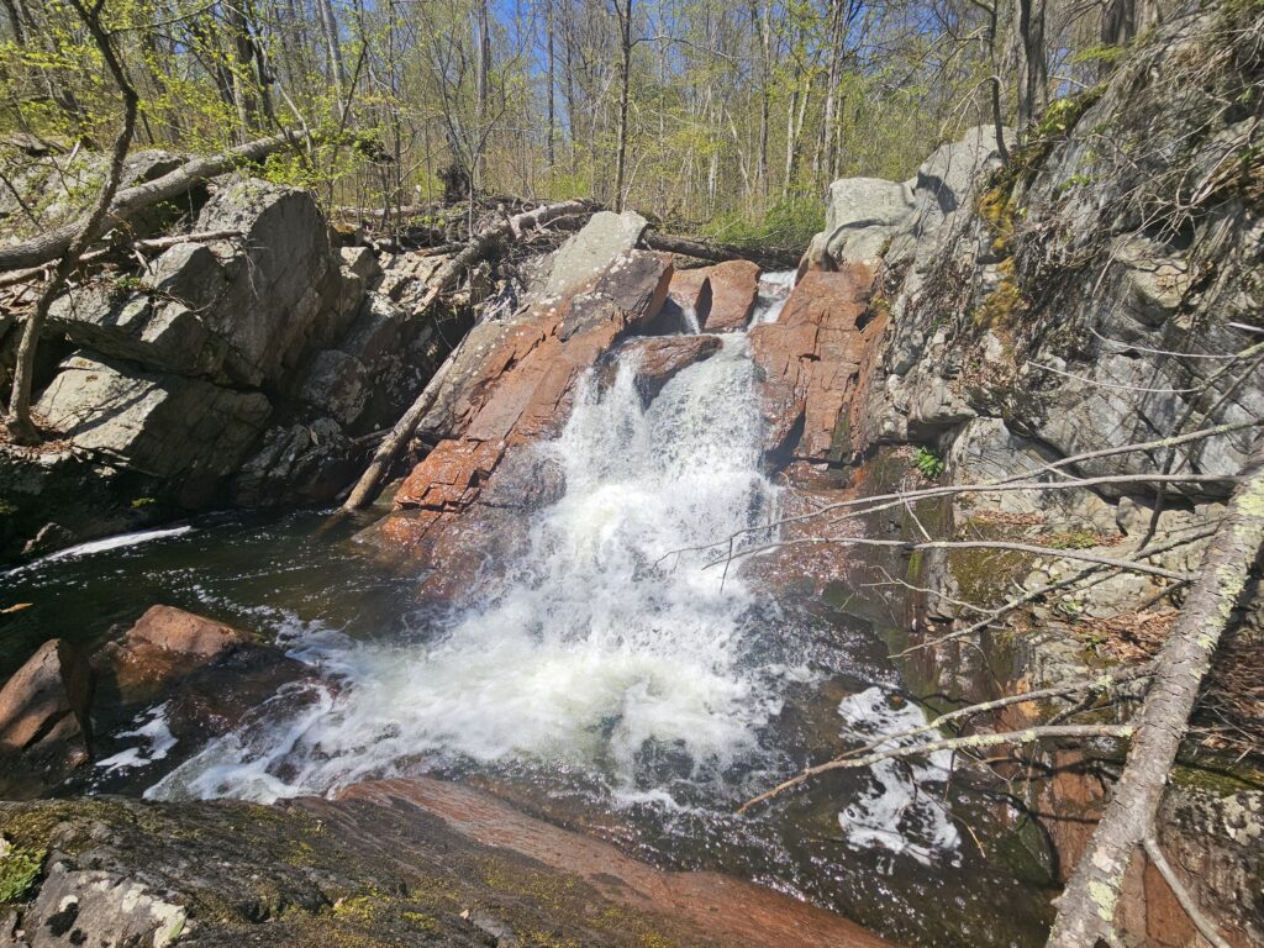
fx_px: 475
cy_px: 474
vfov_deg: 89.9
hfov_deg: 106.2
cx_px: 632
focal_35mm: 13
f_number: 2.2
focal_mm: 2.2
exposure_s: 1/1728
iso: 50
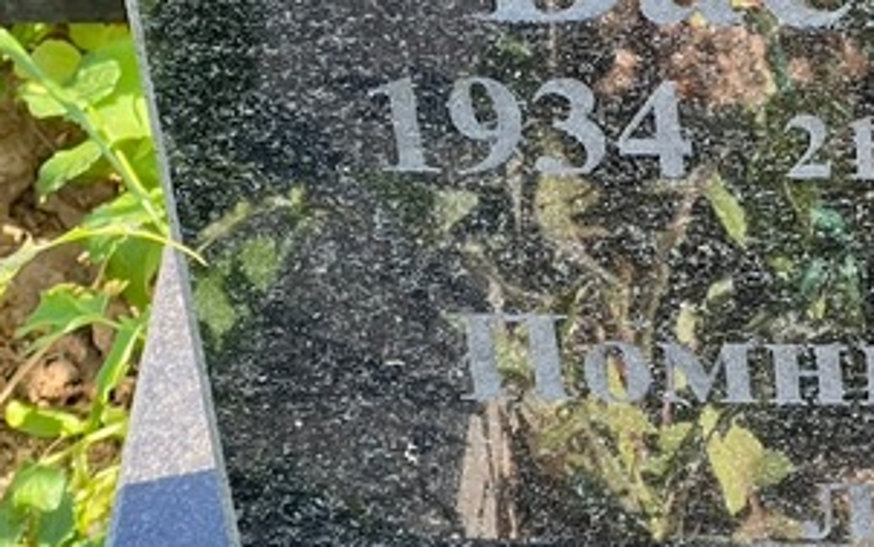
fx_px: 5147
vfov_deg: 6.0
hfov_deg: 9.6
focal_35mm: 216
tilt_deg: -46.3
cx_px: 978
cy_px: -223
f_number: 2.8
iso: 50
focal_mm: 9
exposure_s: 1/99
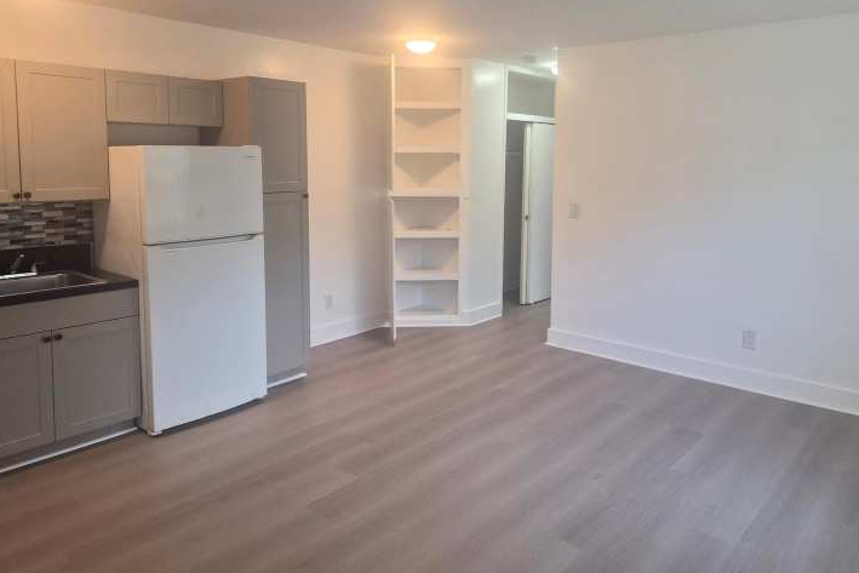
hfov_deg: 67.4
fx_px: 644
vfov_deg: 47.5
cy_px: 217
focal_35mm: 27
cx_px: 433
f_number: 1.8
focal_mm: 5.4
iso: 160
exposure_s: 1/120
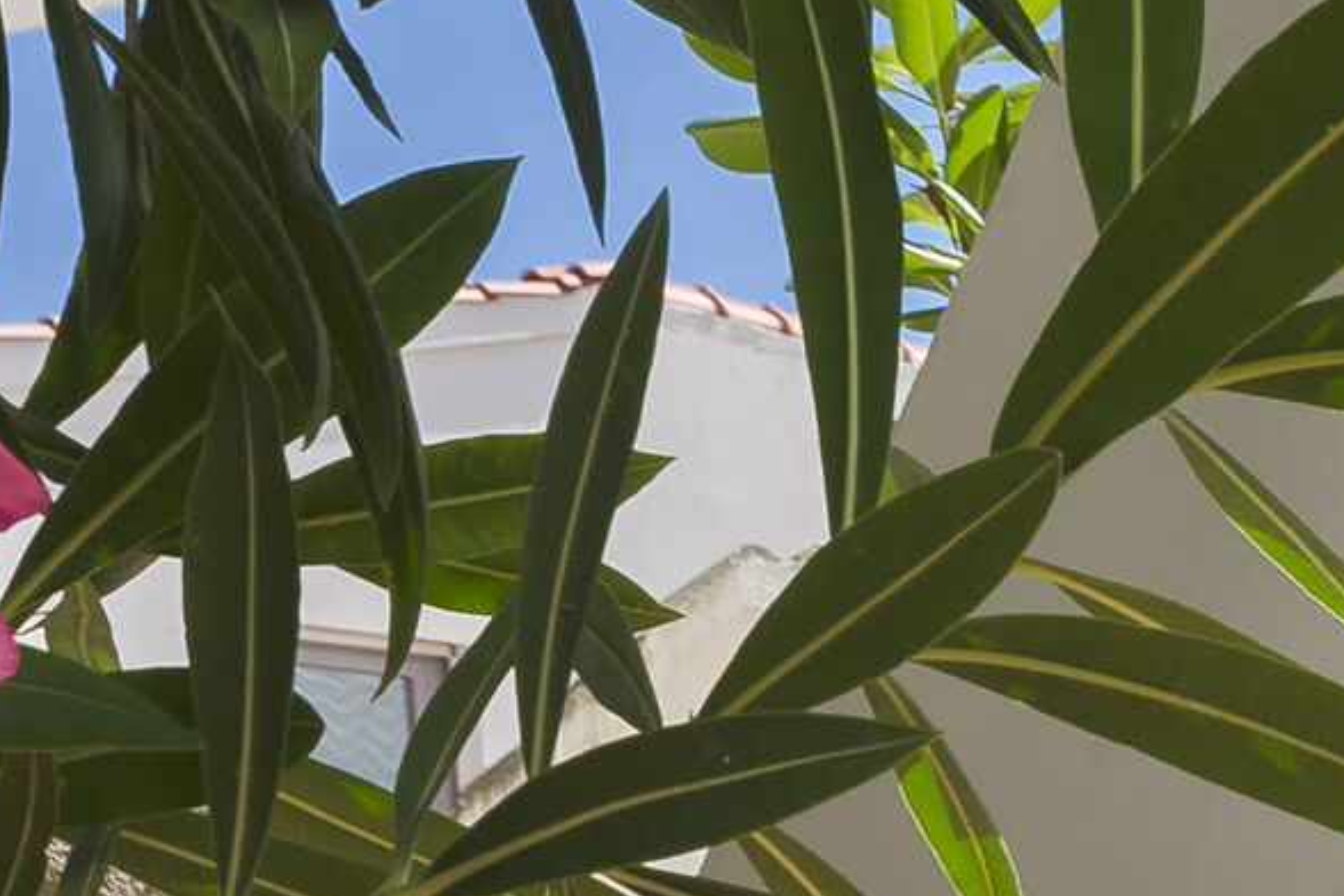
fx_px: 4256
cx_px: 2302
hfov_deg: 15.7
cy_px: 1517
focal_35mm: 114
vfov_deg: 11.3
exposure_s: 1/200
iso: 100
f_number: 10
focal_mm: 16
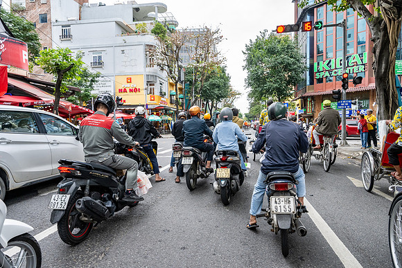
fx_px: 268
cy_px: 134
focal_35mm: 24
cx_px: 201
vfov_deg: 53.2
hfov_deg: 73.7
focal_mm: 24
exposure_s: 1/320
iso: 900
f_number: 8
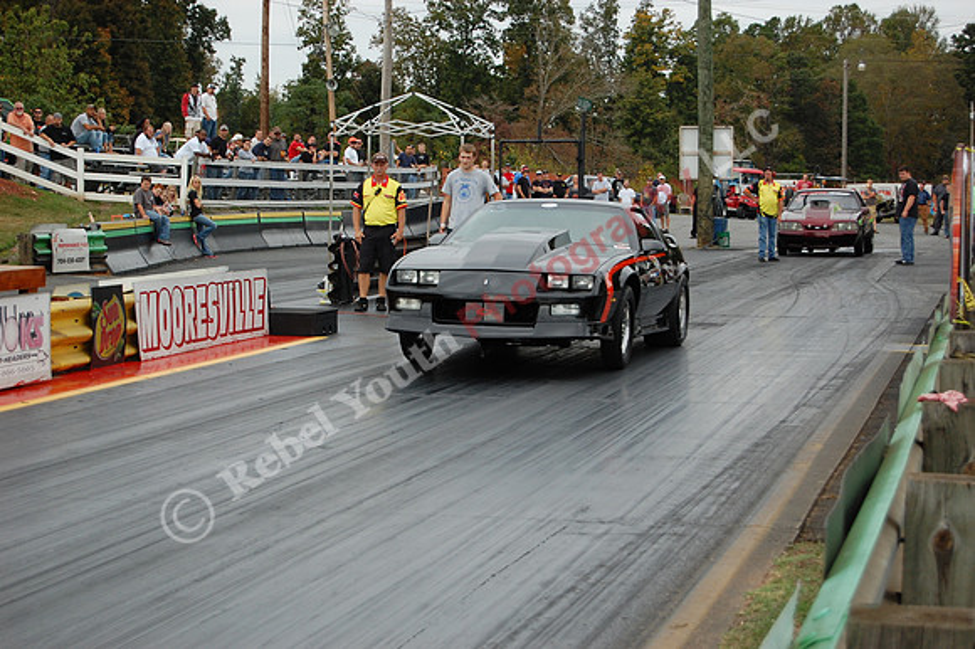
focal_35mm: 82
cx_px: 488
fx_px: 2233
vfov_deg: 16.5
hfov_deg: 24.6
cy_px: 324
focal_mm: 55
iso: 400
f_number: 5.6
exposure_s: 1/800
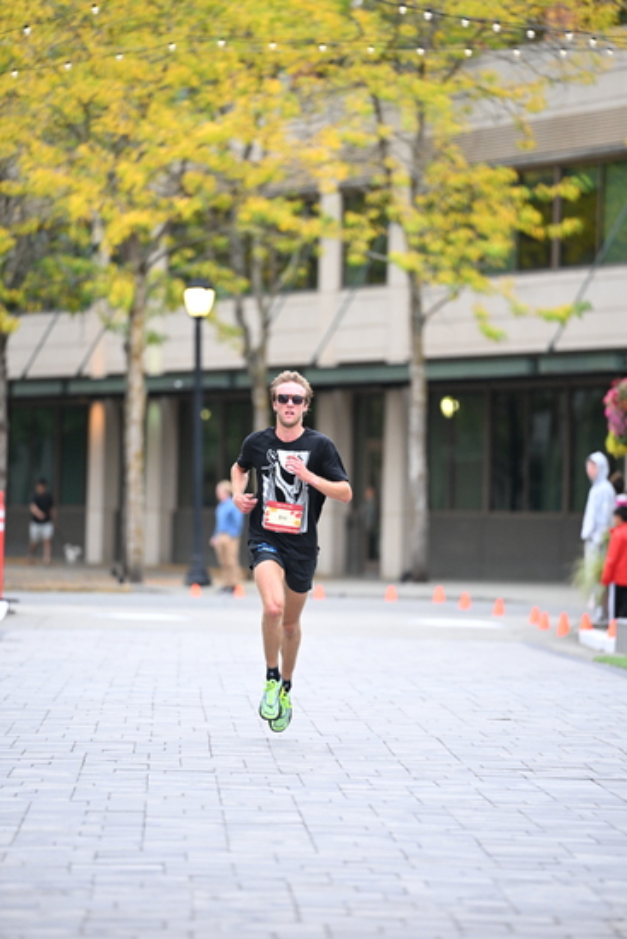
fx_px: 5221
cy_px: 470
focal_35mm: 200
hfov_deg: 6.9
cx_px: 314
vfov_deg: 10.3
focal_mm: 200
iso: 1600
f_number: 2.8
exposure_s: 1/500
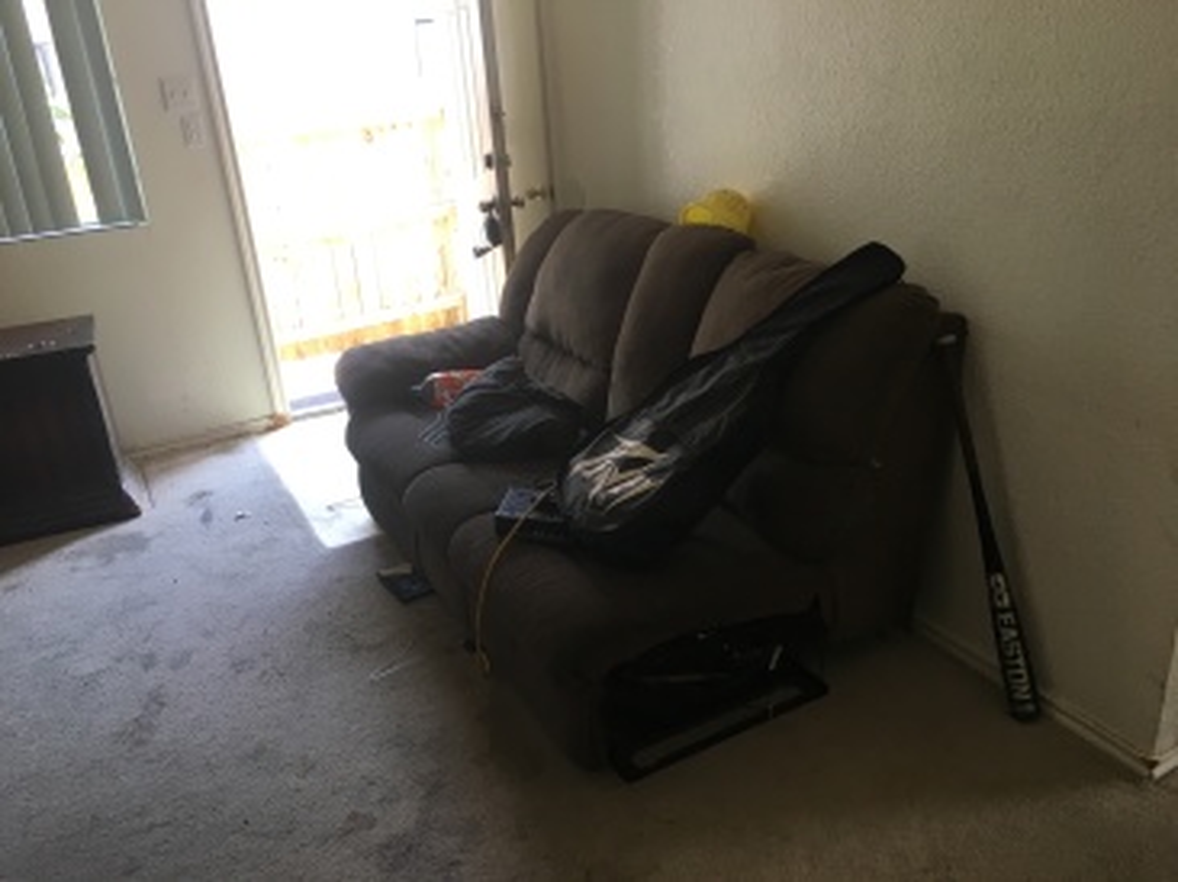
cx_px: 589
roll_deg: +5.9
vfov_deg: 48.2
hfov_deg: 61.7
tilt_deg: -21.5
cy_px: 441
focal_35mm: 29
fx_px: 986
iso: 32
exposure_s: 1/30
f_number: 2.2
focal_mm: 4.15
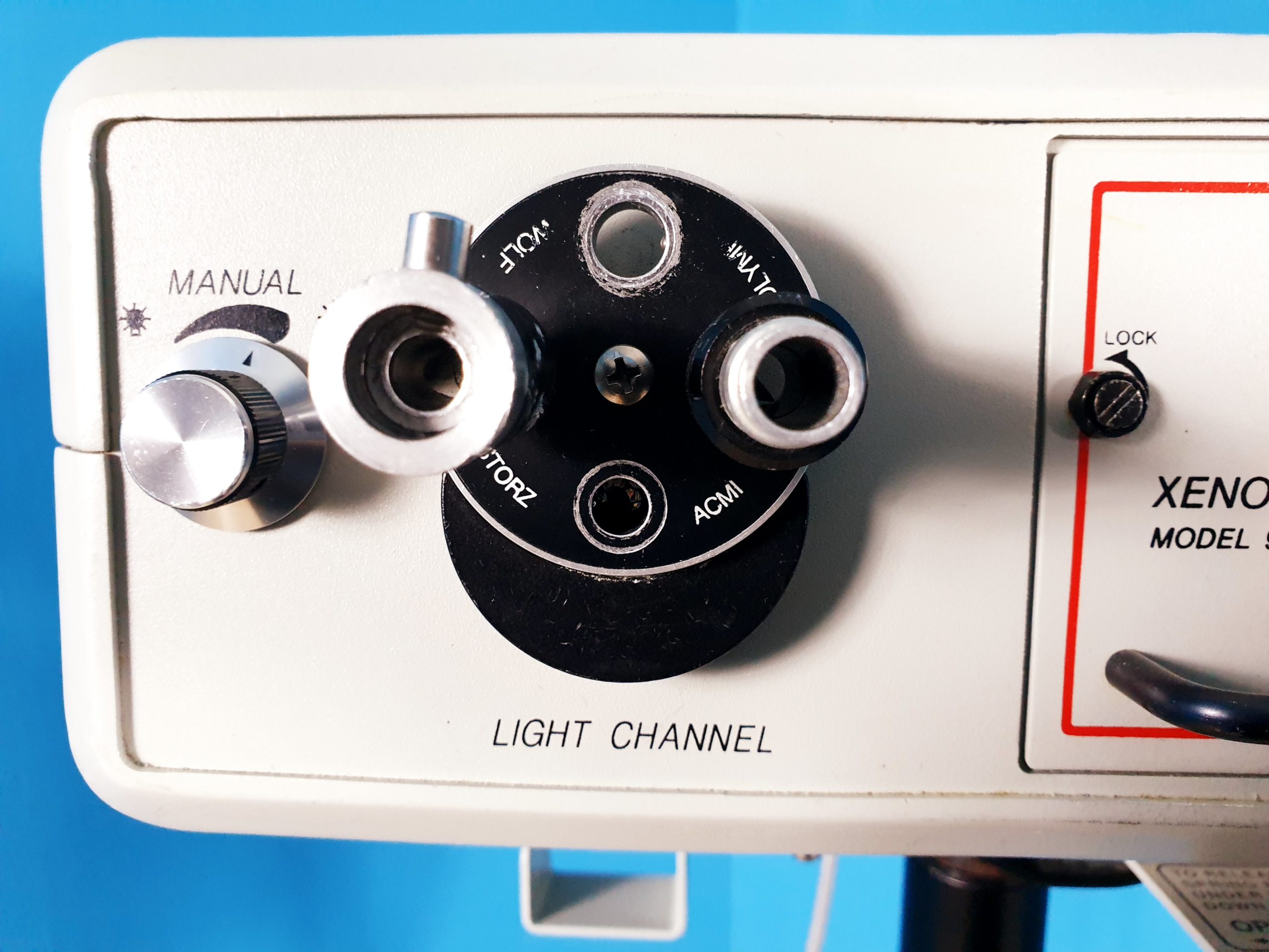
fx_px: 953
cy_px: 476
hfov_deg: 67.3
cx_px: 634
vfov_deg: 53.1
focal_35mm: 26
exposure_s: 1/50
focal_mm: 4.3
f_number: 2.4
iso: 320
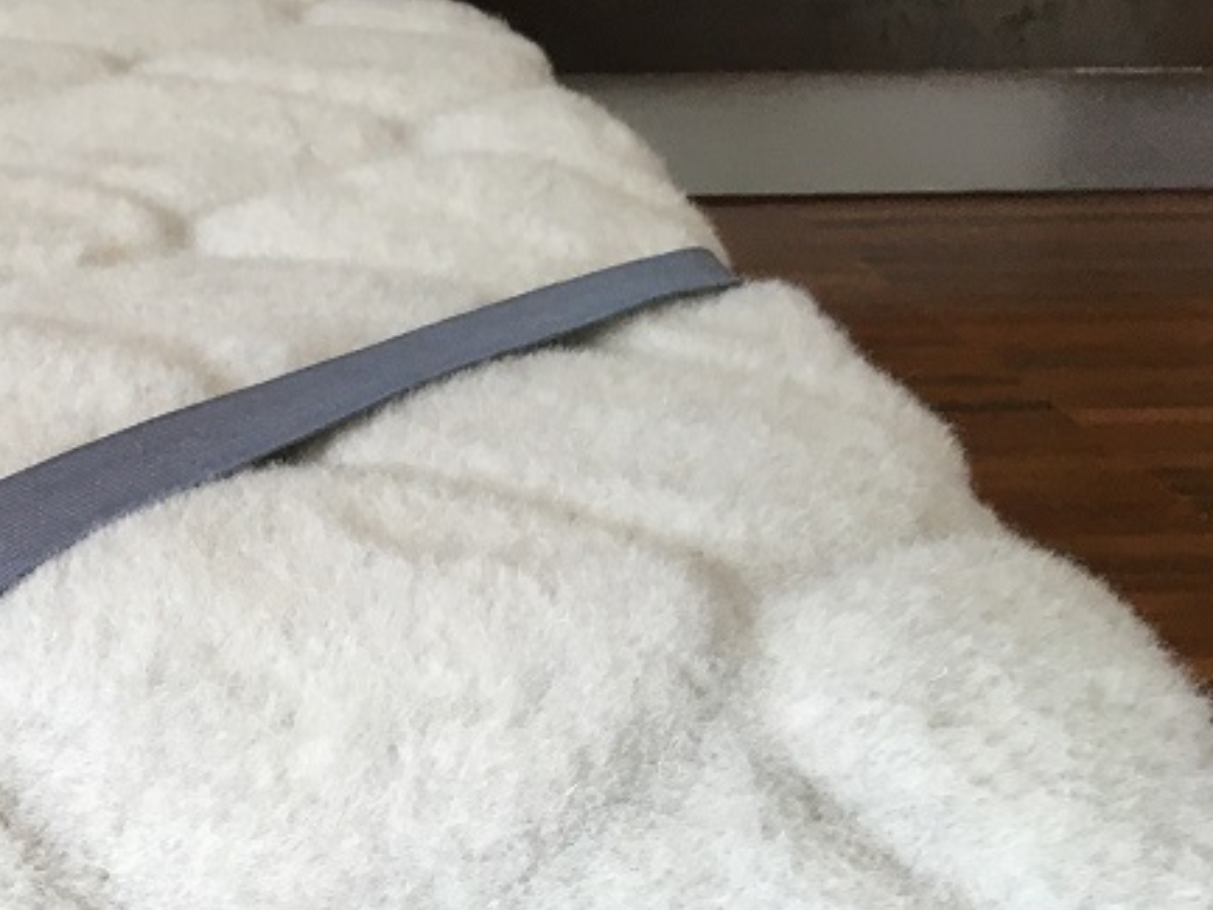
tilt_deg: -27.4
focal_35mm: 67
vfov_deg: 21.5
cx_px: -137
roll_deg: +0.7
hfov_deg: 26.6
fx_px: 2348
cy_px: 806
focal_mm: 4.15
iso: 50
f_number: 2.2
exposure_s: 1/33
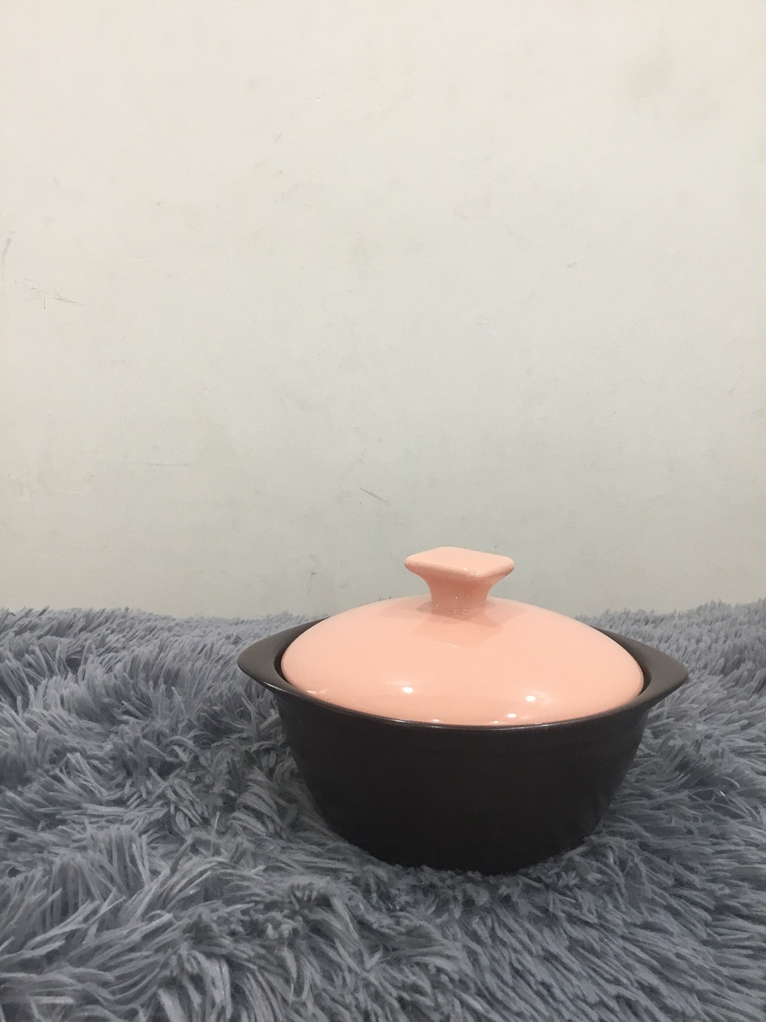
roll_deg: -0.3
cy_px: 511
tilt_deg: -9.3
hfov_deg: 45.4
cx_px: 383
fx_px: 915
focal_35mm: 31
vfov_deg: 58.4
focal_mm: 3.3
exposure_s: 1/33
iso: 80
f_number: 2.4
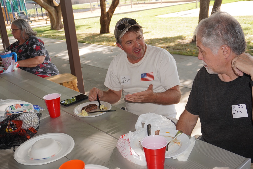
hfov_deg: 51.3
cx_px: 126
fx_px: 264
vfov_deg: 35.5
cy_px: 84
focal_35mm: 38
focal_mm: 25
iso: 100
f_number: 5
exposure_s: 1/80
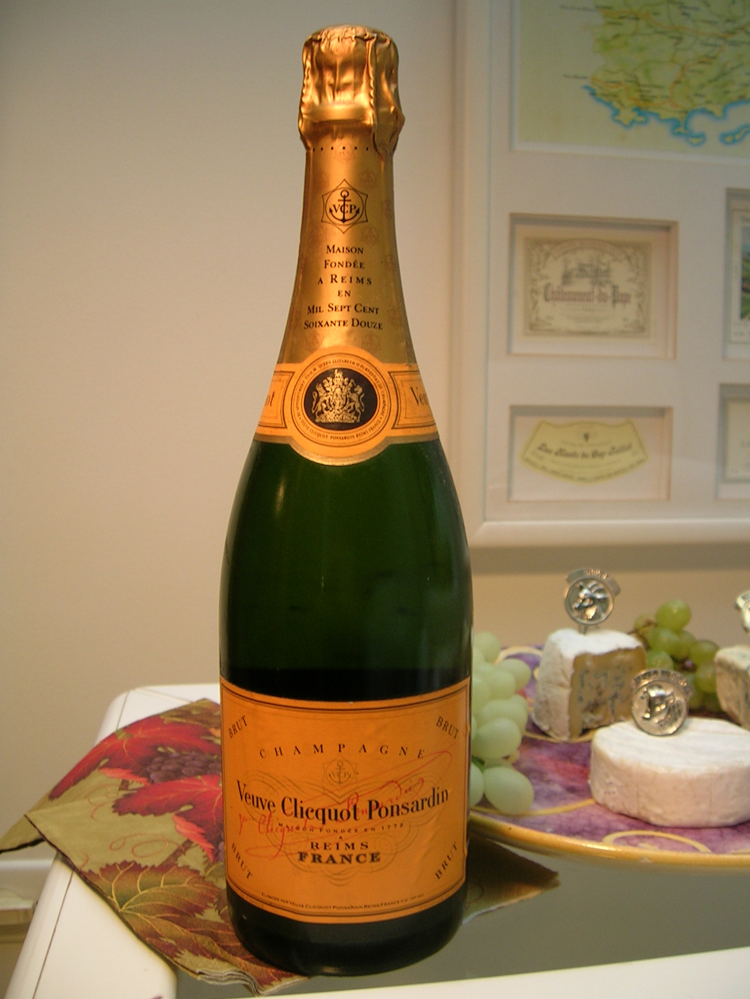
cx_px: 375
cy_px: 500
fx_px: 1011
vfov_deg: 52.6
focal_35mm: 35
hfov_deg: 40.7
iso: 50
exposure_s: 1/10.8
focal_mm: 5.4
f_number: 2.8
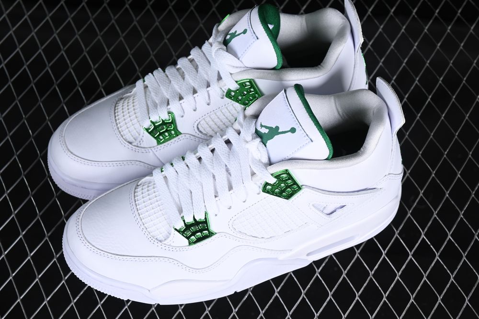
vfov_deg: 18.2
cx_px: 240
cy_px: 160
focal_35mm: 75
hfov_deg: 27.0
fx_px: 998
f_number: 7.1
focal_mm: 50
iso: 160
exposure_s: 1/100
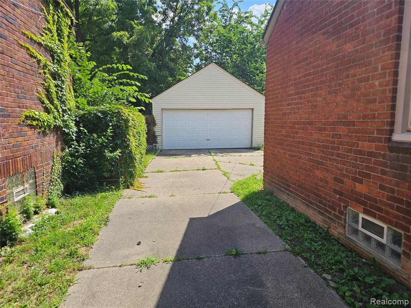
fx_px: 273
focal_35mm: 23
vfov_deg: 58.9
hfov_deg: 73.9
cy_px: 154
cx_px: 206
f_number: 1.7
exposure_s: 1/408
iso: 10
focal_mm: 6.3
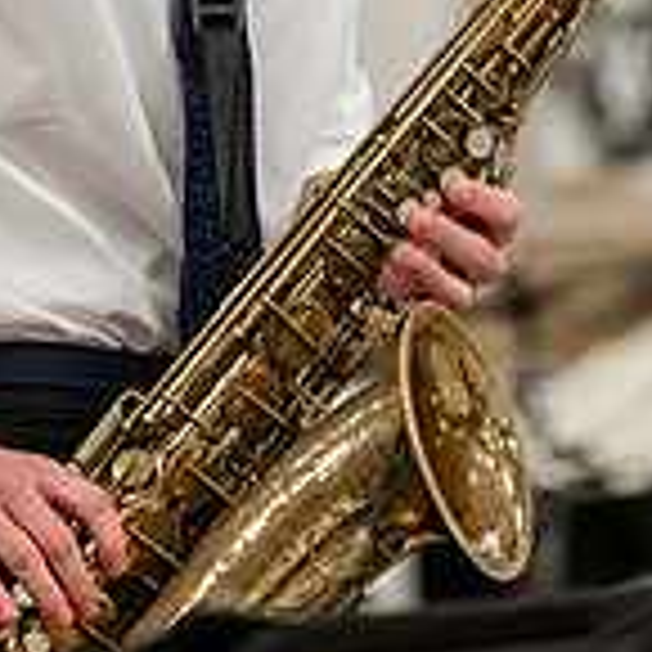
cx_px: 220
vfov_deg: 5.1
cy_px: -189
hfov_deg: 5.1
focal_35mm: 344
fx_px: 7331
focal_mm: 130
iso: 1600
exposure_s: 1/200
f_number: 2.8
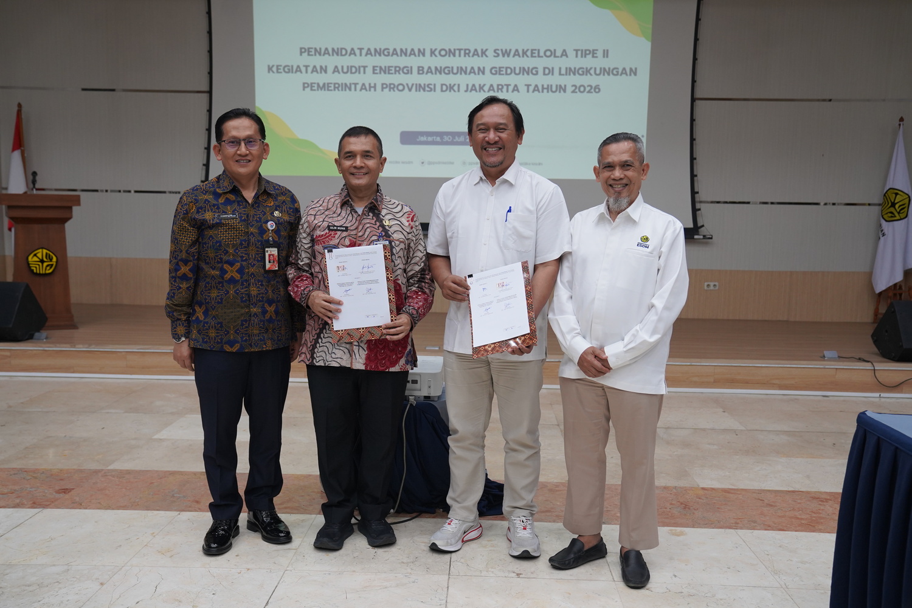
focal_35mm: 34
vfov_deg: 38.9
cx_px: 456
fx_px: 861
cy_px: 304
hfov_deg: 55.8
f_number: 4
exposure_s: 1/160
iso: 1250
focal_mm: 34
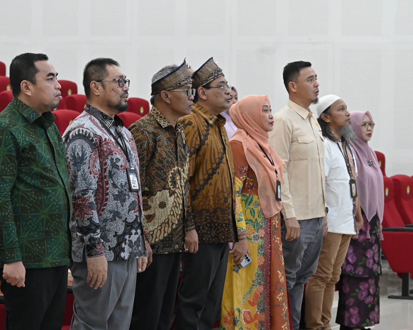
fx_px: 1674
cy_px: 165
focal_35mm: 137
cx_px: 204
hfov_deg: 14.1
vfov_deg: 11.3
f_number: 6.3
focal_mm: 81
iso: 5000
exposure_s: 1/200
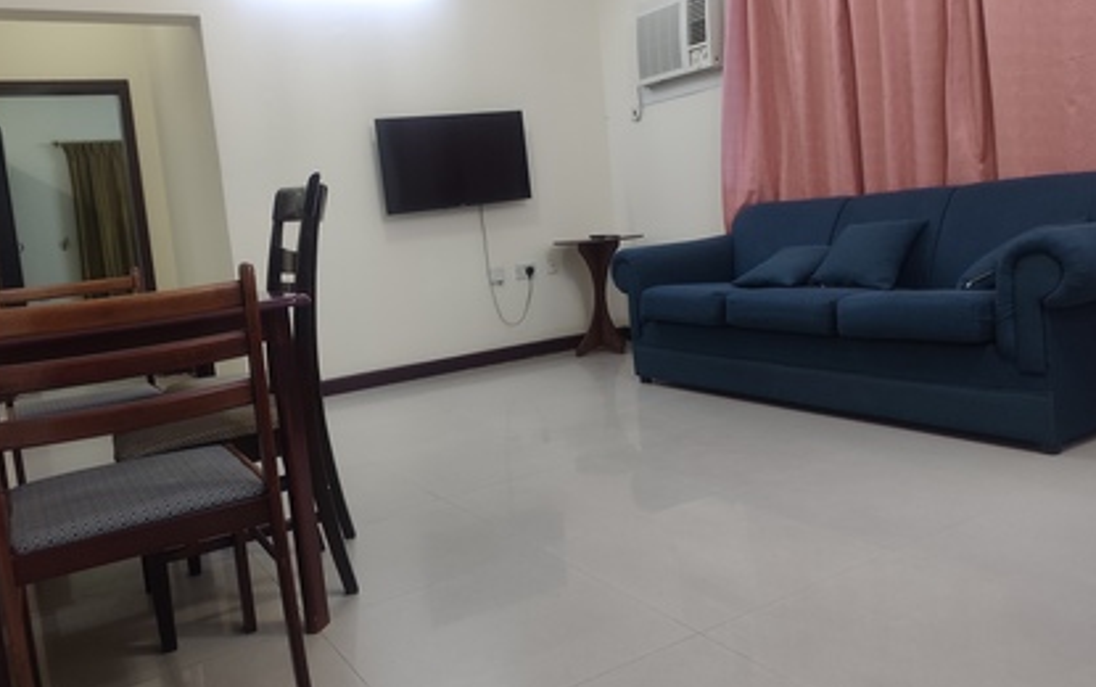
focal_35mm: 28
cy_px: 313
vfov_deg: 44.6
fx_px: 837
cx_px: 527
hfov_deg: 66.4
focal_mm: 5.84
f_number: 1.6
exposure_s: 1/100
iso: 250
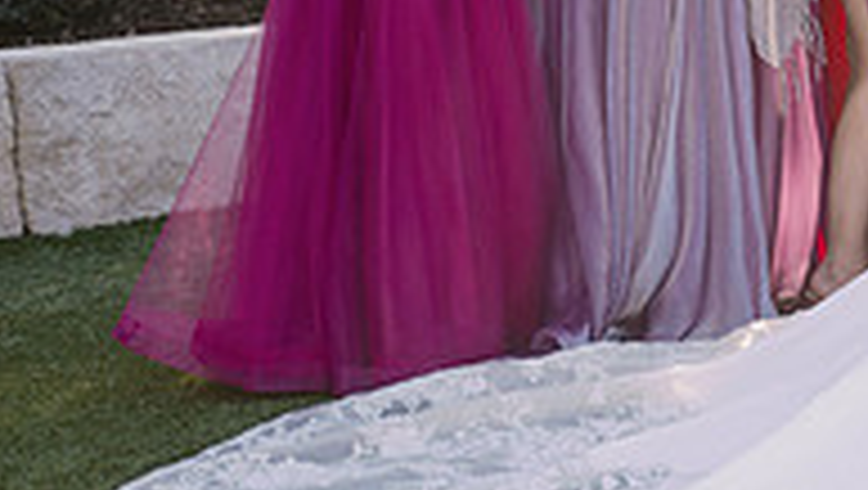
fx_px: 3064
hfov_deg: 14.7
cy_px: 244
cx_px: 1384
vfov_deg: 9.1
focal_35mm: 133
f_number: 2.8
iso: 80
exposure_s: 1/320
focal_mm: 38
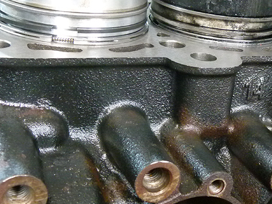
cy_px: 117
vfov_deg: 22.2
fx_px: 519
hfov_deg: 28.3
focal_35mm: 66
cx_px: 243
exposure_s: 1/50
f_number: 3
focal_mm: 5.8
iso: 400
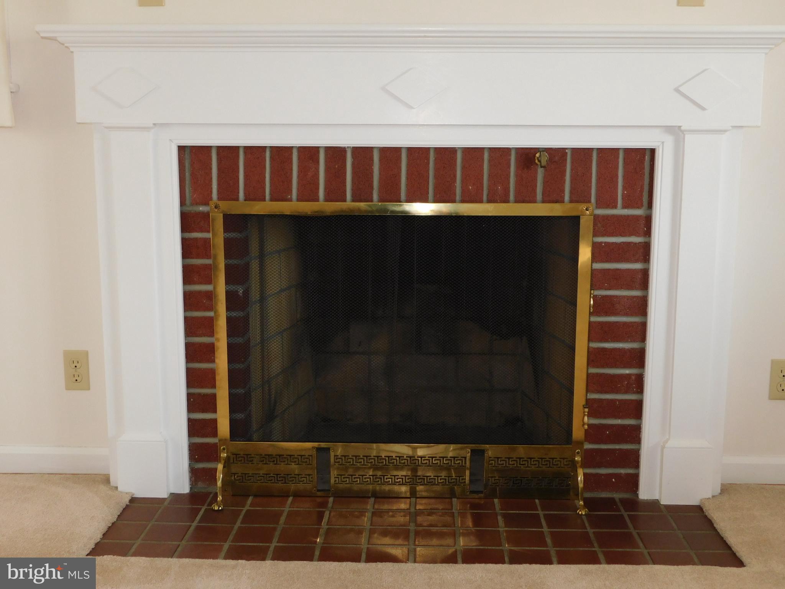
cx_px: 392
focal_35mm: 40
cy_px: 294
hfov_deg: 46.8
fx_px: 907
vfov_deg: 36.0
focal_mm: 7.1
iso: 200
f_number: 3.6
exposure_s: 1/30
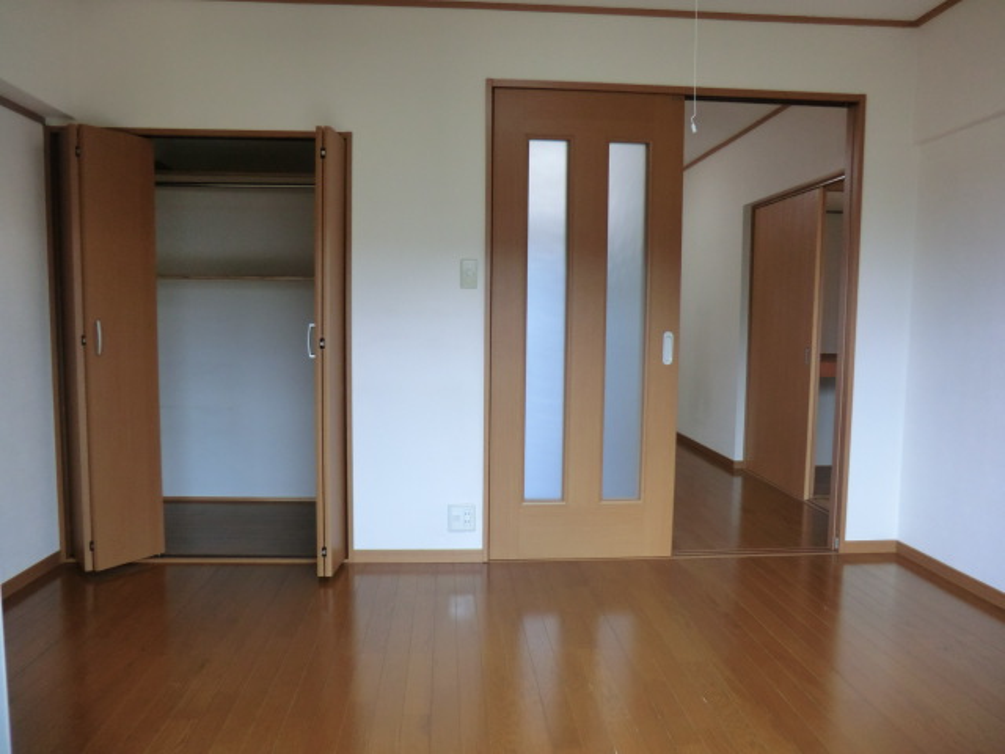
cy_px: 377
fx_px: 697
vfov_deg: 56.8
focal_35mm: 24
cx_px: 502
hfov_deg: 71.6
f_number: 3.2
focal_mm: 4.3
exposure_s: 1/60
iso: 125
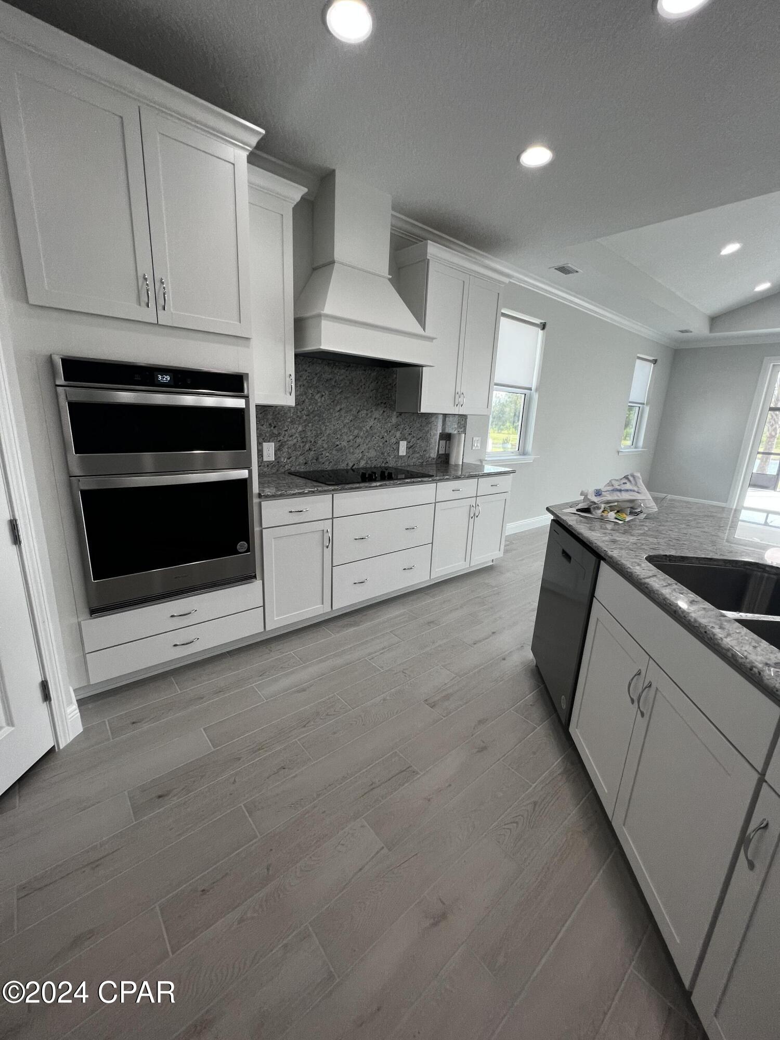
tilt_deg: -12.2
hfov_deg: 89.9
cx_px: 390
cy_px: 520
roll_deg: -2.7
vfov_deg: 106.2
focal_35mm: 13
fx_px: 391
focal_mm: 1.57
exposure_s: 1/120
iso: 80
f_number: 1.8
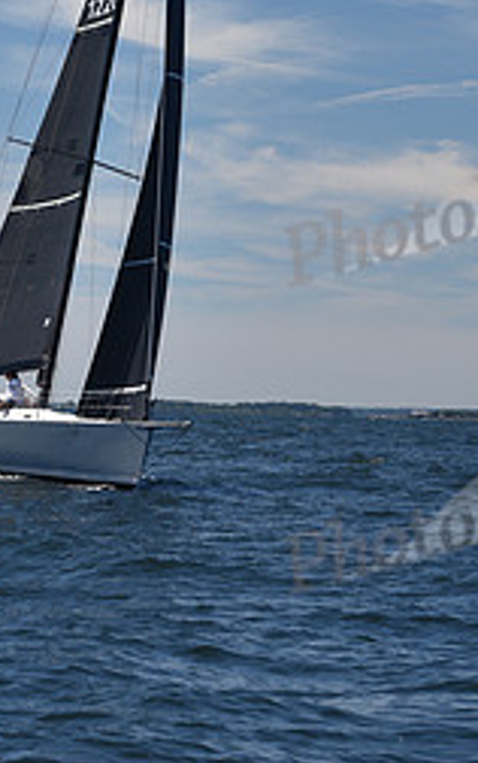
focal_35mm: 164
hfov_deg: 8.0
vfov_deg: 12.7
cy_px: 94
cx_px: 129
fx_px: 3411
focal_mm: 70
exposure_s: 1/800
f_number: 5.6
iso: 200
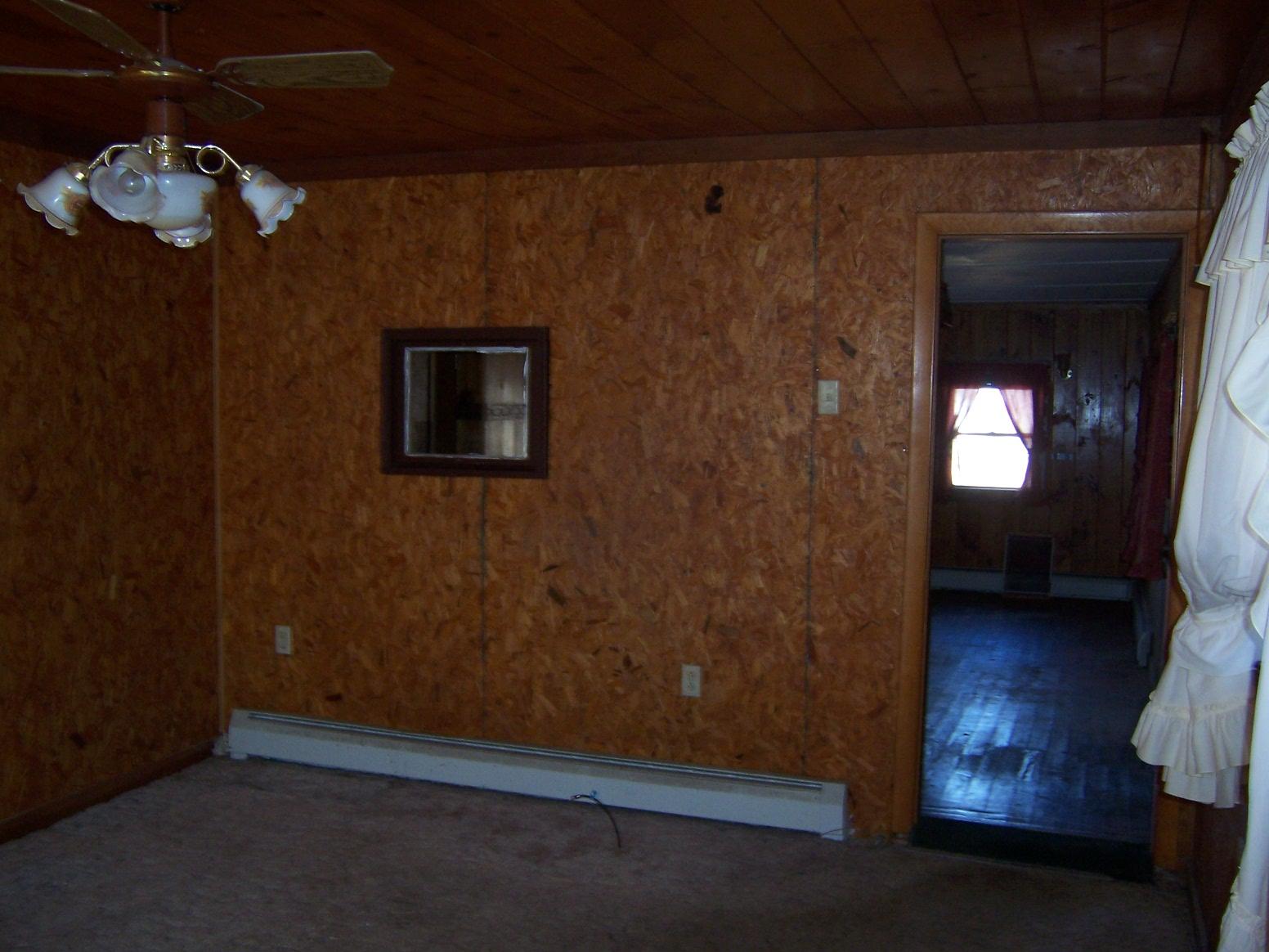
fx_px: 1210
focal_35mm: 33
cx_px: 634
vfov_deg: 42.9
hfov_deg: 55.4
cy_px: 476
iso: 140
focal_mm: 5.5
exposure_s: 1/60
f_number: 2.8
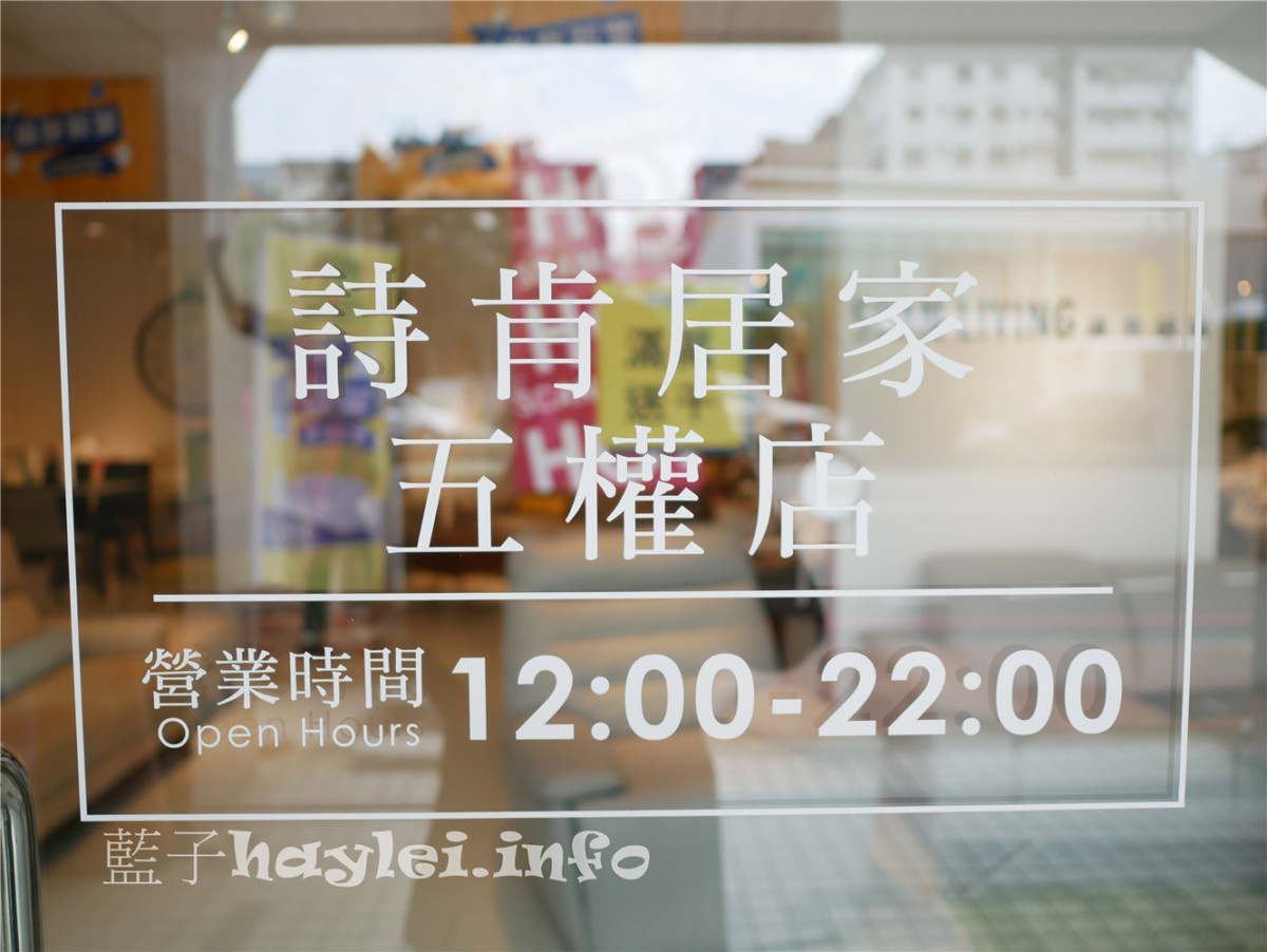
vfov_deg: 46.9
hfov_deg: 59.9
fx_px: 1099
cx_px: 634
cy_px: 476
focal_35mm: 30
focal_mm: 15
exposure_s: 1/320
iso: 200
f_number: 1.7
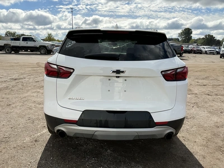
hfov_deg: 63.4
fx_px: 181
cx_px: 112
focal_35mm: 28
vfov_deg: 49.7
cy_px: 84
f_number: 1.8
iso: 25
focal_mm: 3
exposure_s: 1/2538
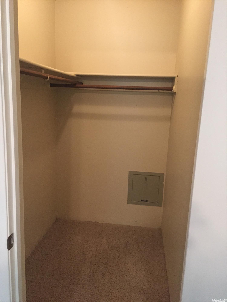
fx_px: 254
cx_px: 114
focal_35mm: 29
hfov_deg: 48.2
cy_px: 151
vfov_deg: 61.7
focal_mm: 4.15
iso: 250
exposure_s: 1/30
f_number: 2.2
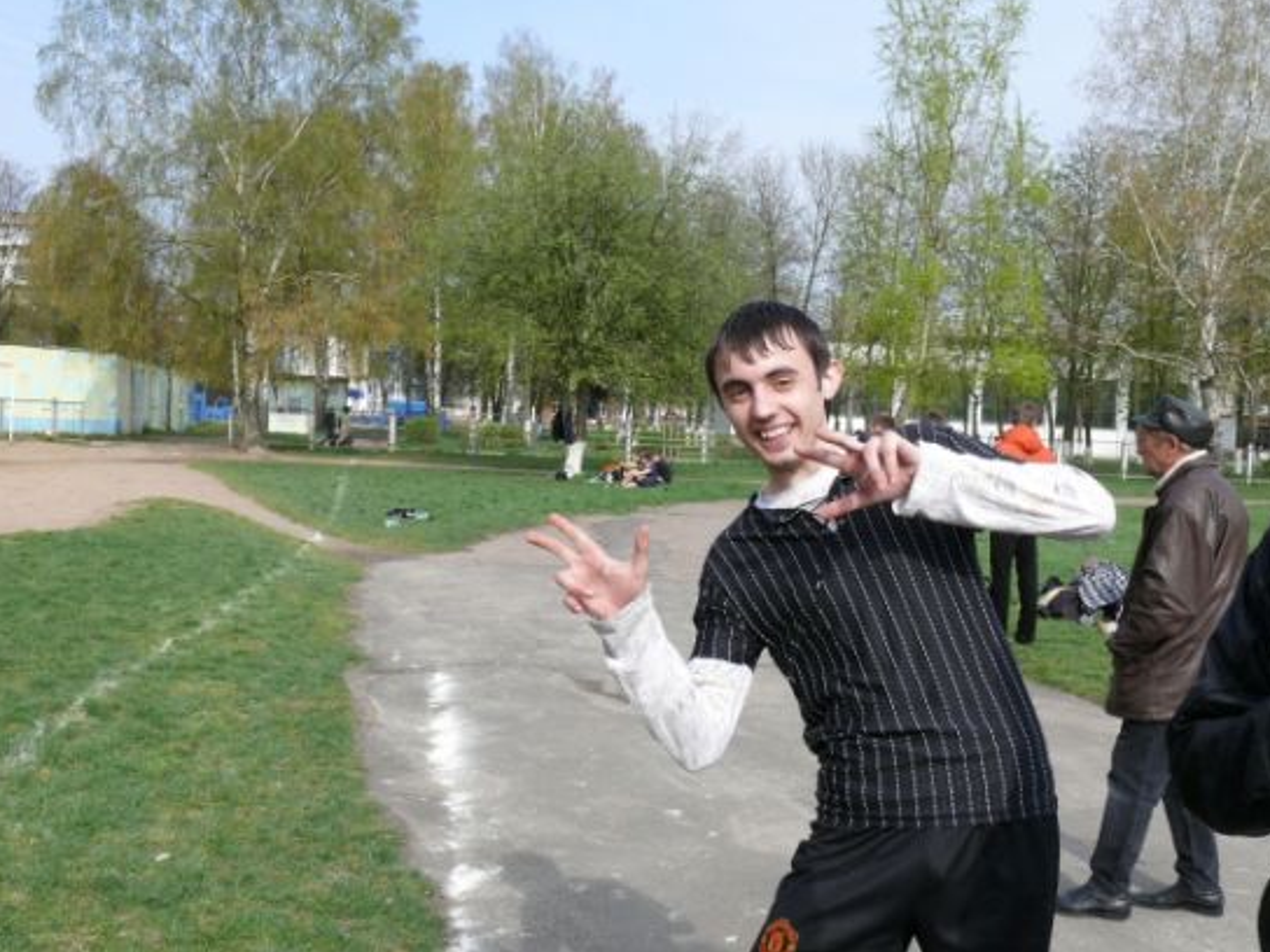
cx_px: 630
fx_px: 1321
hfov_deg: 51.4
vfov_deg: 39.7
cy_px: 476
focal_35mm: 36
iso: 100
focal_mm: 7.4
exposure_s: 1/320
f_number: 5.6
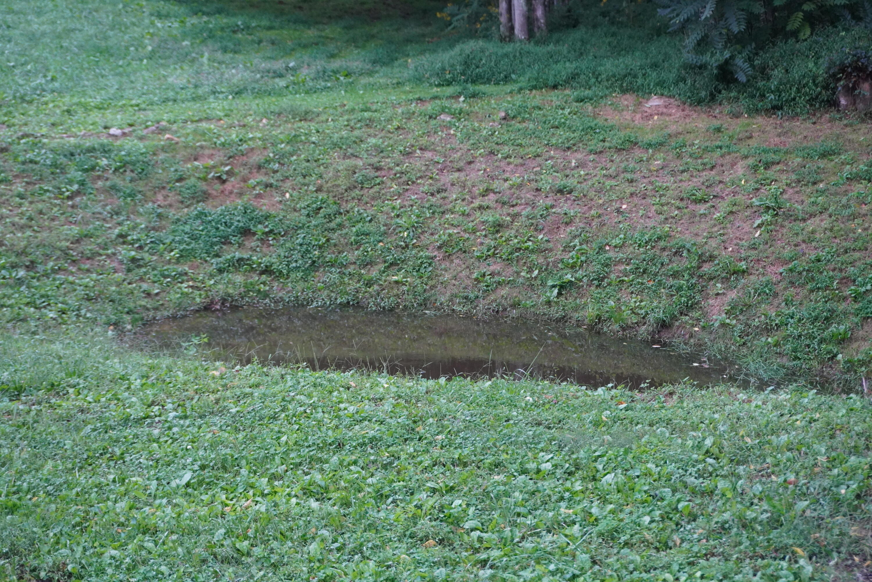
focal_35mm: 64
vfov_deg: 21.1
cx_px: 436
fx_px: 1563
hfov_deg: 31.2
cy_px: 291
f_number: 5.6
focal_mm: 43
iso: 3200
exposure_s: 1/160
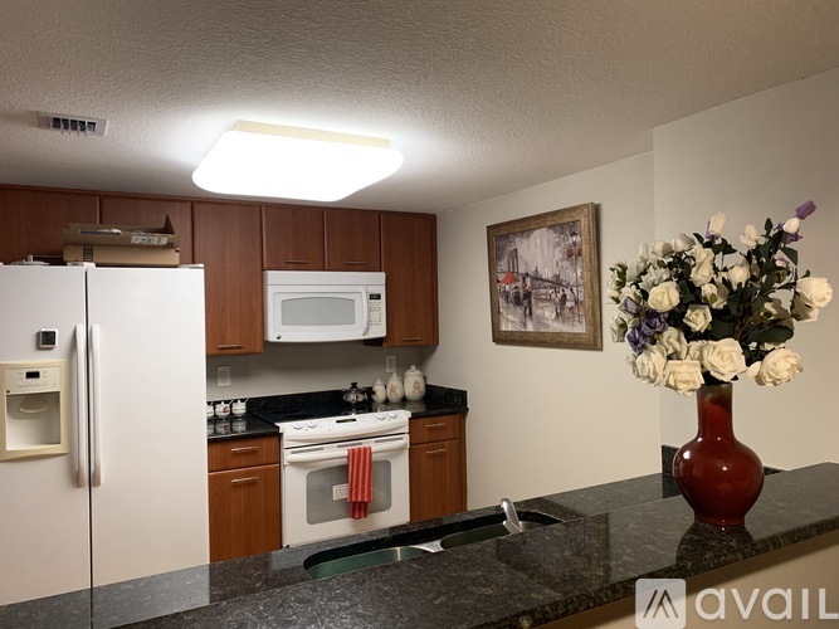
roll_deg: +0.6
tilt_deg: +1.0
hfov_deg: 67.3
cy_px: 314
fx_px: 630
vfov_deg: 53.0
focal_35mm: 26
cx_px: 420
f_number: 1.8
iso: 200
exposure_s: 1/60
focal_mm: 4.25
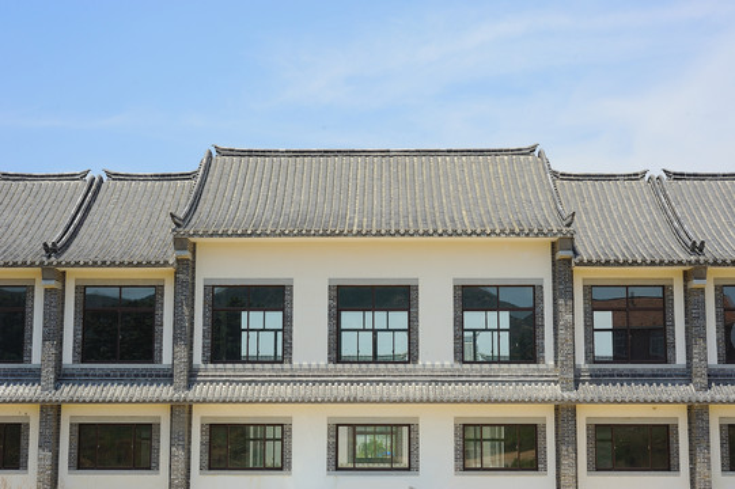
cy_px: 244
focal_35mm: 55
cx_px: 368
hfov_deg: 36.3
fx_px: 1122
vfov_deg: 24.6
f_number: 11
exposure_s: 1/400
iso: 320
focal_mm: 55
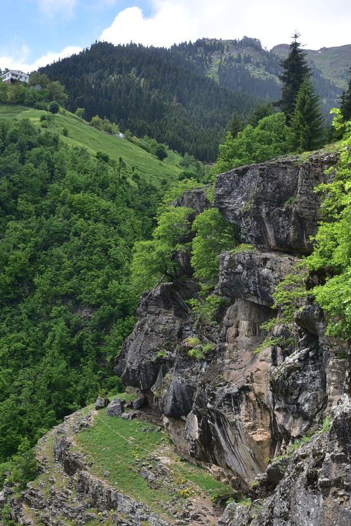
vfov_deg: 24.2
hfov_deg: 16.5
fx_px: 1214
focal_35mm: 83
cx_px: 189
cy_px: 393
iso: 320
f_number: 13
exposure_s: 1/160
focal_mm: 50
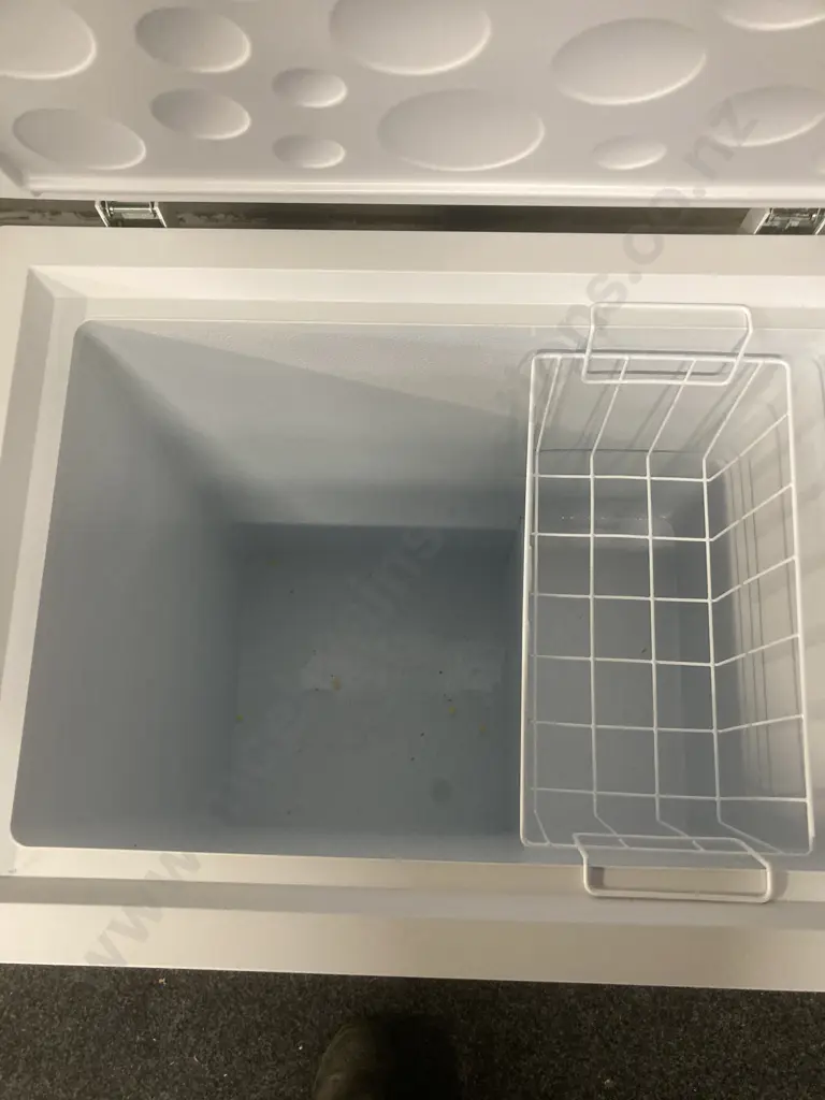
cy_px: 550
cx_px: 412
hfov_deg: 49.7
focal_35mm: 28
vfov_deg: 63.4
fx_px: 890
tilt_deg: -73.7
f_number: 1.8
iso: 200
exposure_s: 1/50
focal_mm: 3.99
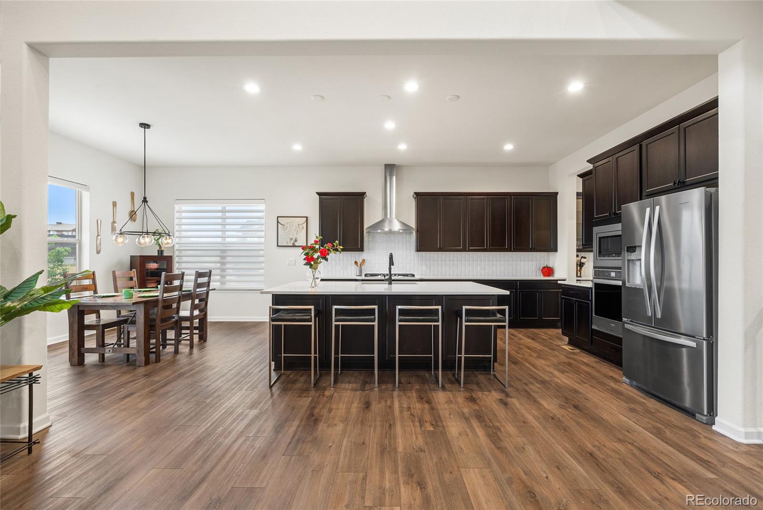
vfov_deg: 72.1
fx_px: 350
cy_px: 255
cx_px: 382
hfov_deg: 94.9
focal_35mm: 16
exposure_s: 1.3
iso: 200
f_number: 8
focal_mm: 16.5
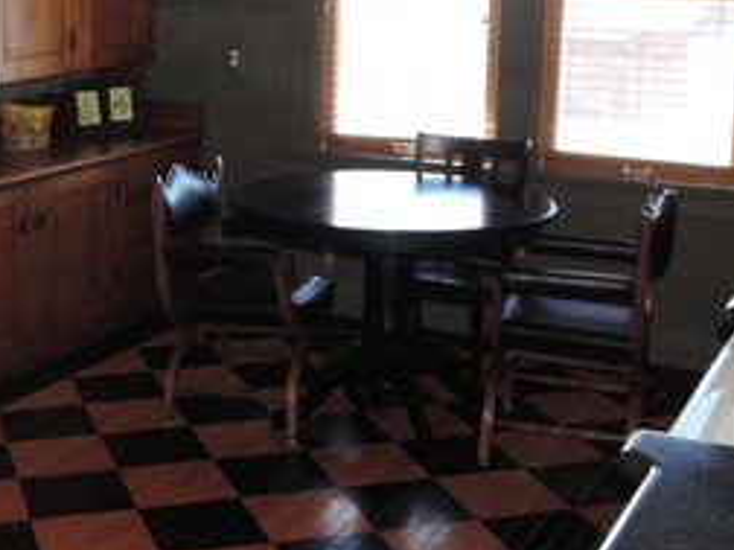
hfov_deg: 31.3
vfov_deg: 23.9
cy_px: 160
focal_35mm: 61
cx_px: 221
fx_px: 1293
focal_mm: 4.3
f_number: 3
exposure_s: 1/80
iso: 140
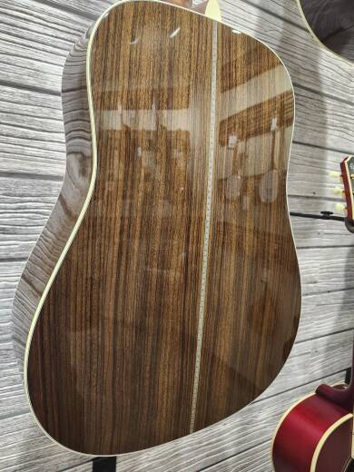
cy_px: 236
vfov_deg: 73.9
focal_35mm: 23
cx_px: 177
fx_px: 314
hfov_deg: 58.9
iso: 500
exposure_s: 1/120
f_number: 1.8
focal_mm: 5.54
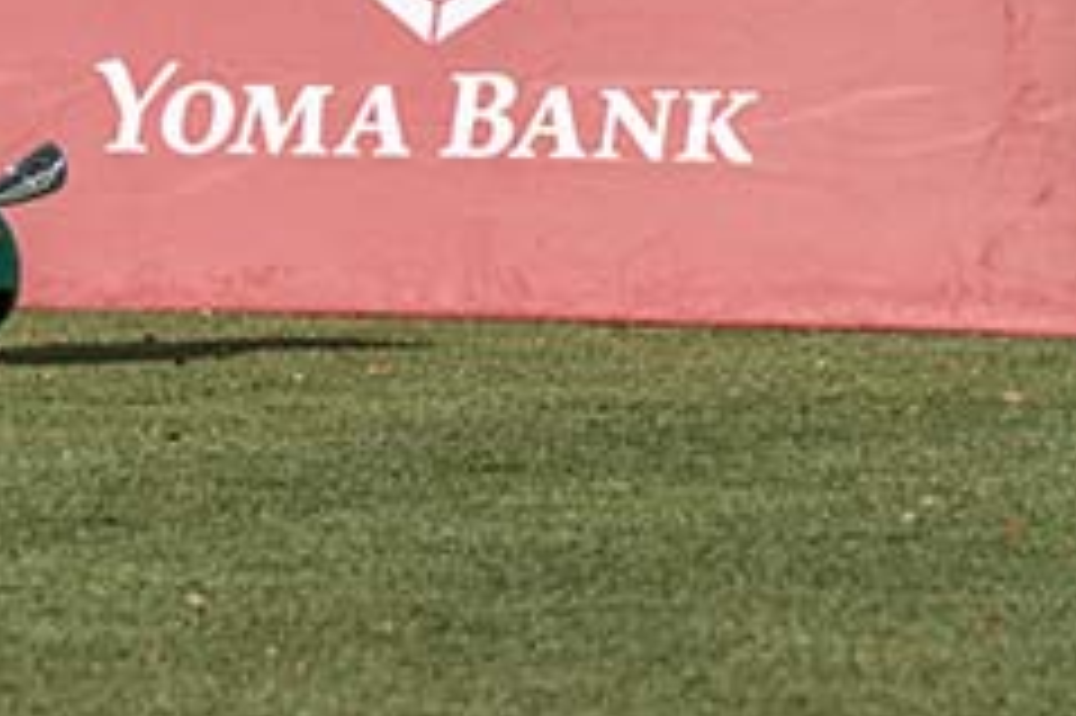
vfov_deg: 2.3
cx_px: 356
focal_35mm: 583
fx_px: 17413
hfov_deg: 3.5
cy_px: -707
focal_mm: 145
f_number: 4.5
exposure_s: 1/5000
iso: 560
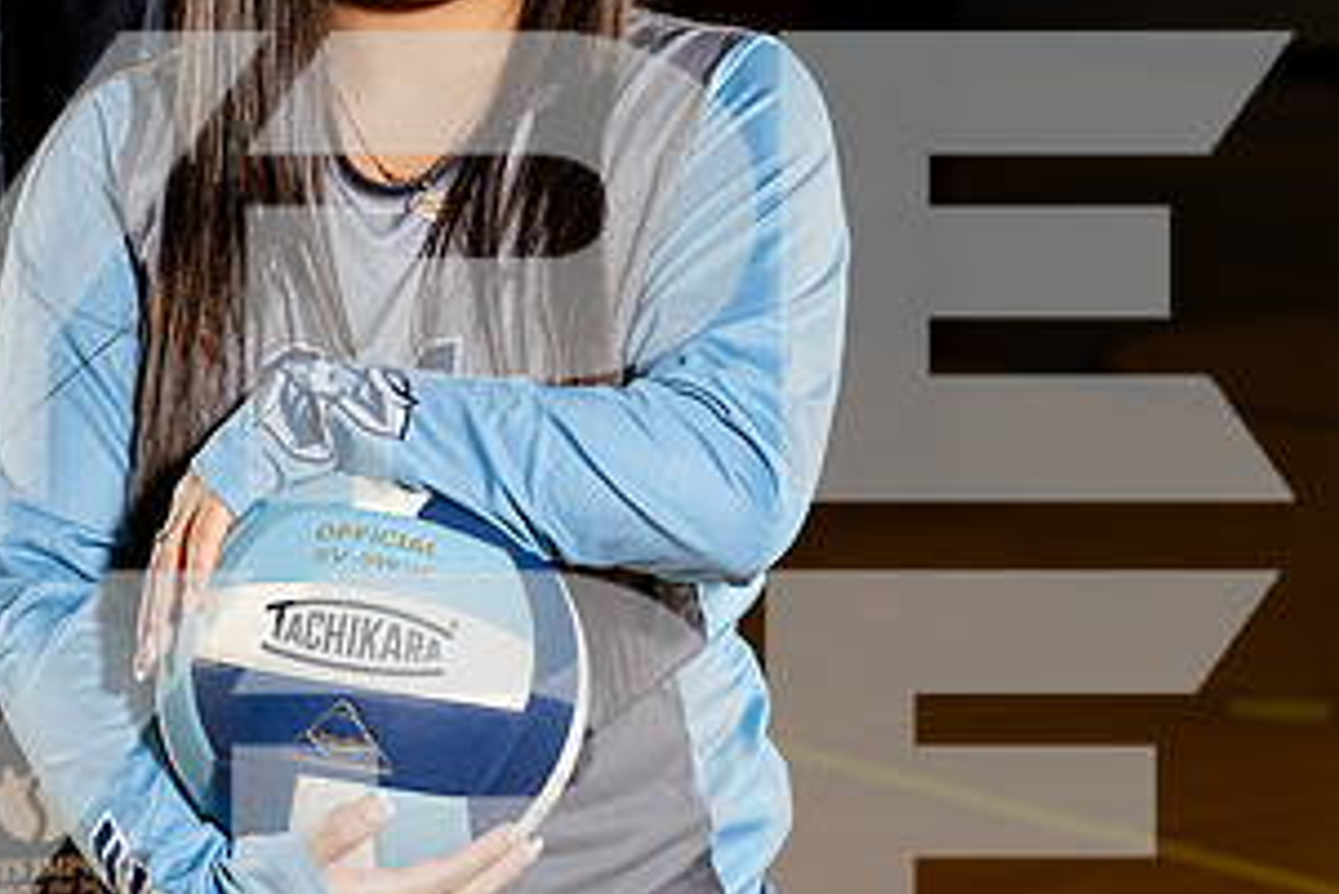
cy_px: 269
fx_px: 5023
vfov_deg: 10.2
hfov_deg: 15.0
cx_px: 160
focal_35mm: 135
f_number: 5
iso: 250
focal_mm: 70
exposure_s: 1/250
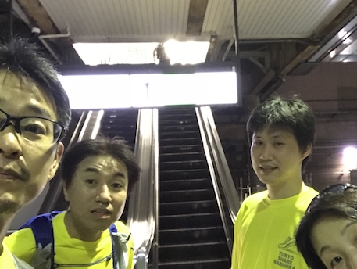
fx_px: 434
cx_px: 206
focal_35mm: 42
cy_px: 161
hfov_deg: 44.6
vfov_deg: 34.3
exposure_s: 1/17
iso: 800
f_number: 2.2
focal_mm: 2.87
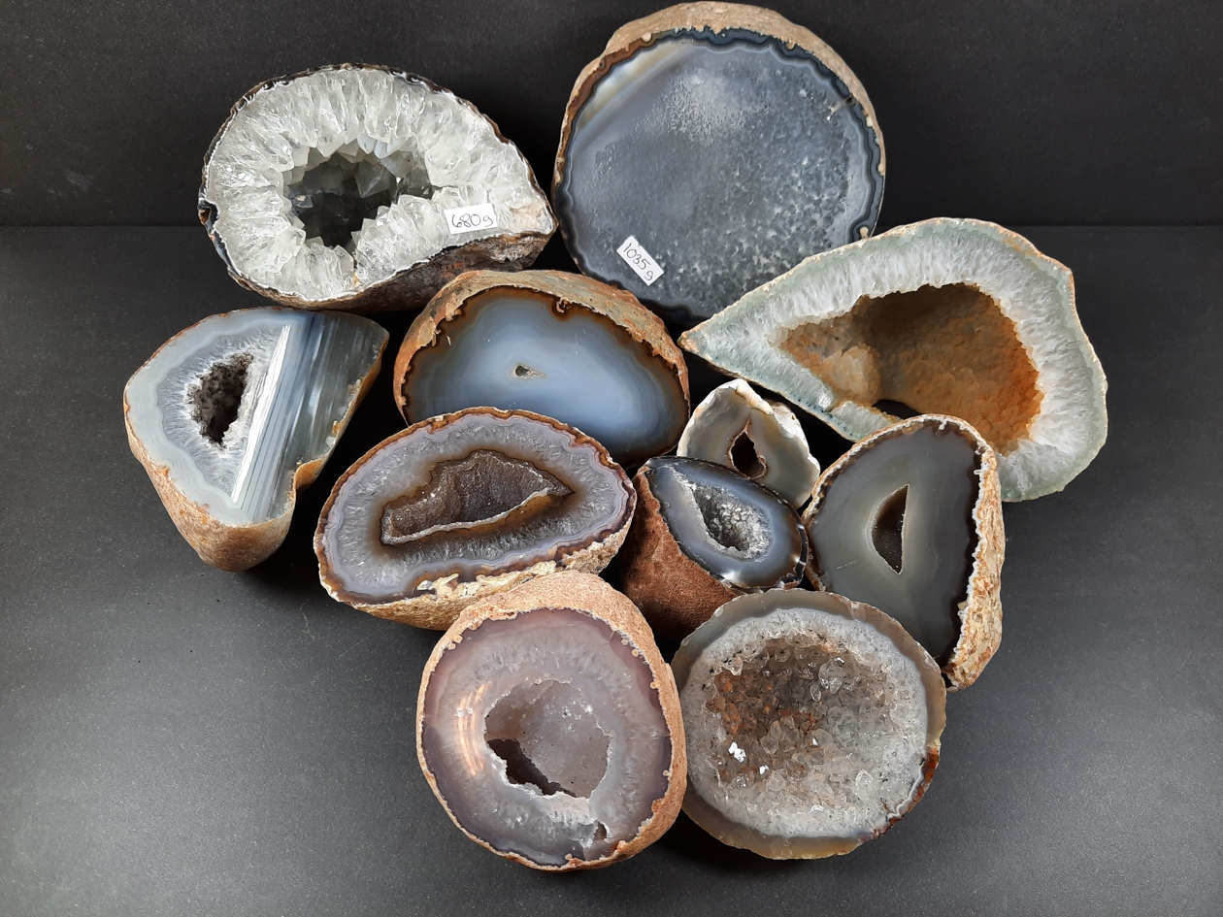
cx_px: 612
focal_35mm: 25
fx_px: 883
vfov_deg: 54.9
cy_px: 458
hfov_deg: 69.4
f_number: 2
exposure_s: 1/50
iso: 32
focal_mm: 4.6
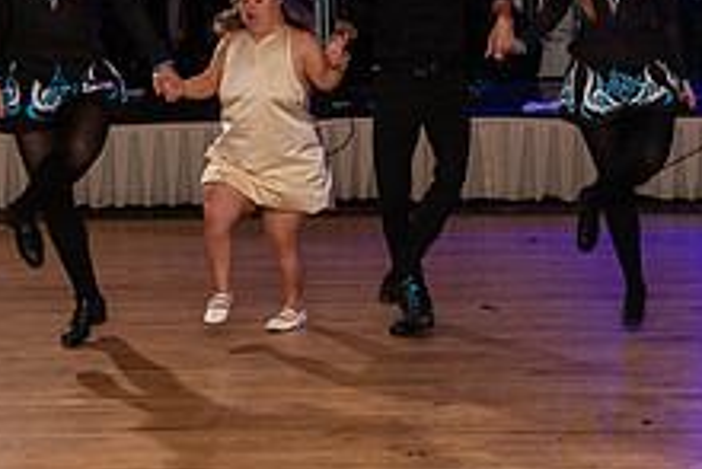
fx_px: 2263
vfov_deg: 11.7
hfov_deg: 17.4
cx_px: 619
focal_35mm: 116
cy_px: 34
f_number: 3.5
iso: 500
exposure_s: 1/160
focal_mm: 44
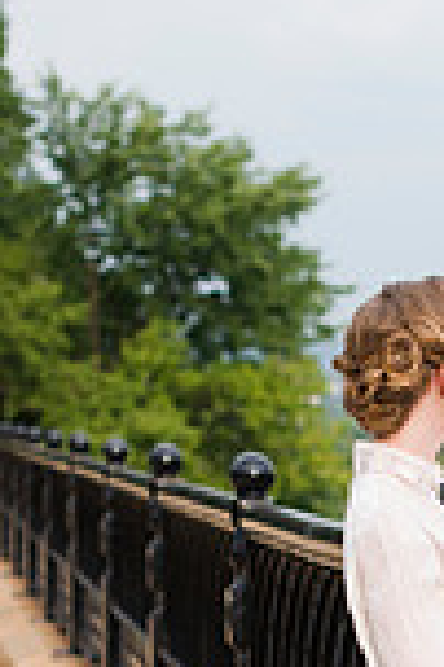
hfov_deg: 9.2
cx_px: 413
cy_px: 588
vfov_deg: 13.8
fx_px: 2744
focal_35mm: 148
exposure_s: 1/800
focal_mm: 50
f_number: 2.8
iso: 200
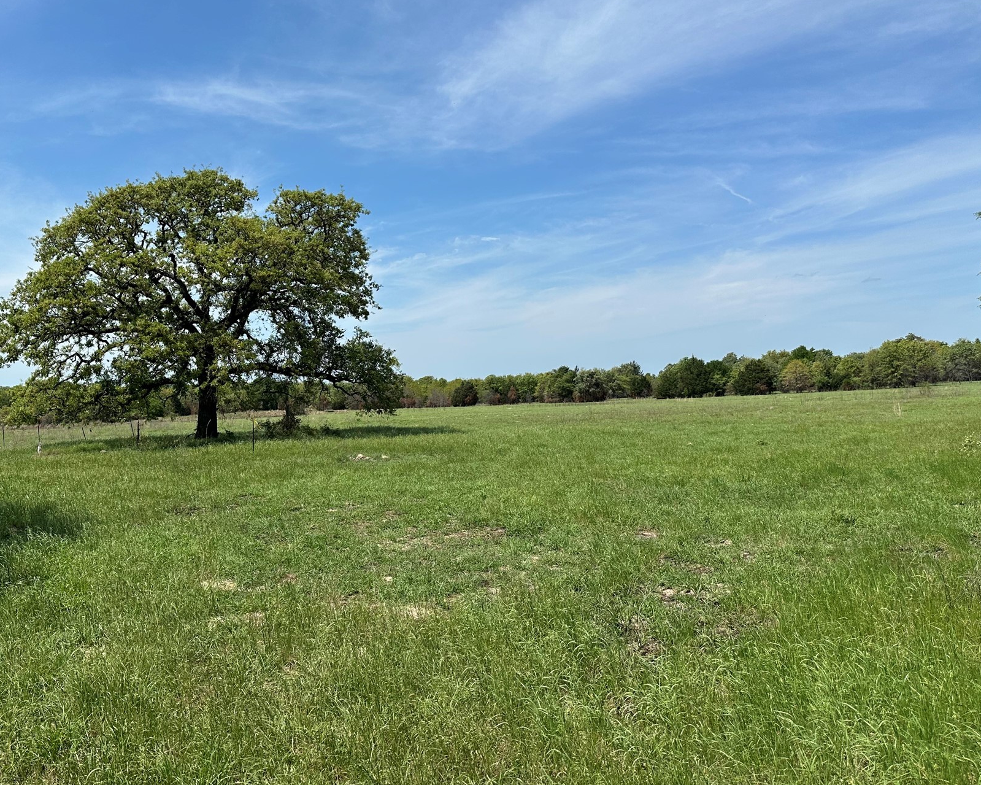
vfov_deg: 48.5
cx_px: 369
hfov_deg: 58.1
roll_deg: +0.5
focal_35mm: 30
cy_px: 368
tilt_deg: -0.7
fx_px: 871
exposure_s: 1/5525
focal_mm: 6.86
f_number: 1.78
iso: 80
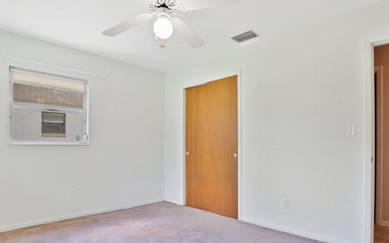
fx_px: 233
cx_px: 225
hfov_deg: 79.1
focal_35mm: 22
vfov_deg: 54.6
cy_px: 148
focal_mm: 16
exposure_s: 1/3
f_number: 8
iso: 640
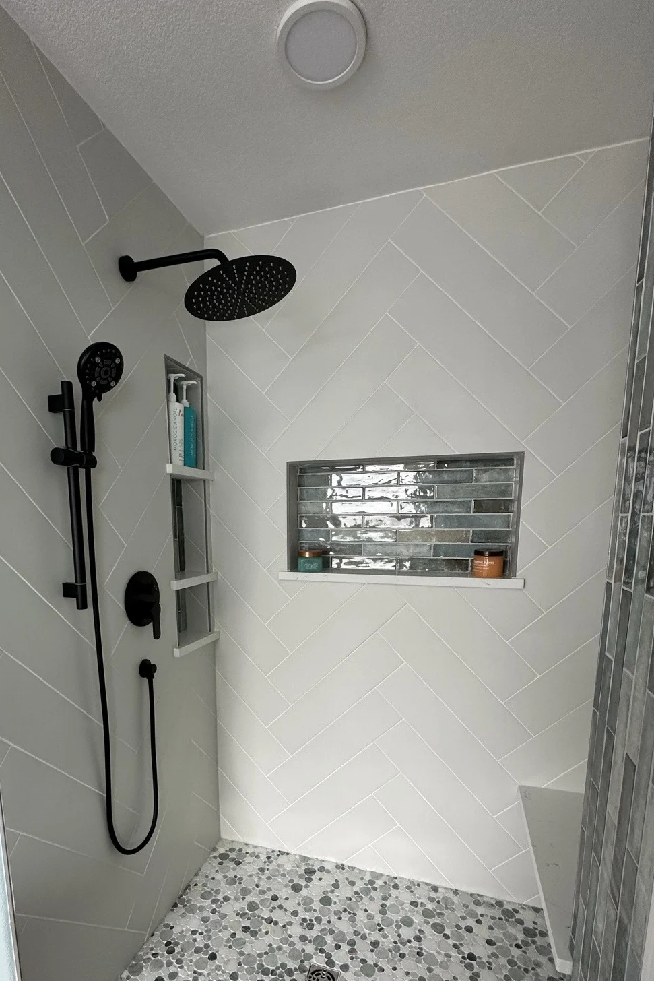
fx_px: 490
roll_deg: +0.0
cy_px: 600
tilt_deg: -8.5
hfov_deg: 67.1
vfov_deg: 88.6
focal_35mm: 18
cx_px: 283
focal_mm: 2.22
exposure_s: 1/99
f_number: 2.2
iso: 160
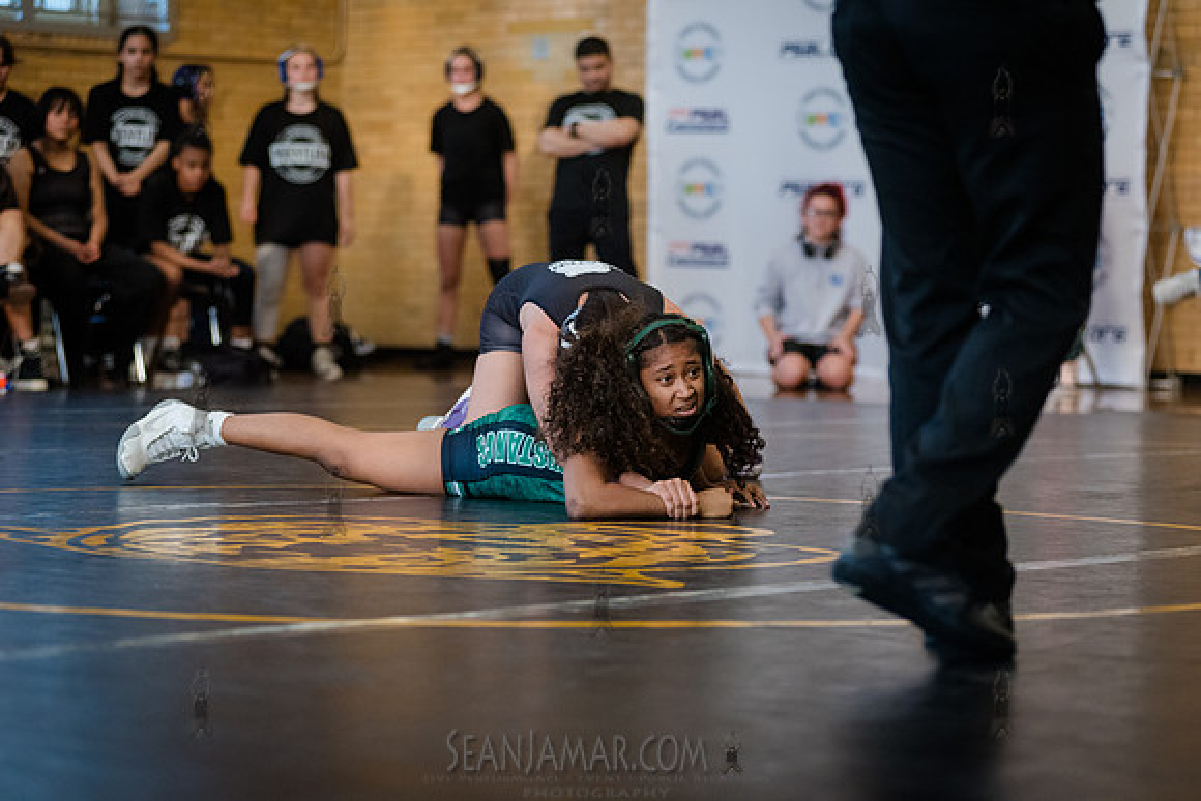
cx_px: 600
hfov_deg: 19.5
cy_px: 400
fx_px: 3504
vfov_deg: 13.0
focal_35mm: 105
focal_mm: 105
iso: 4000
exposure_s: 1/400
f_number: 3.5
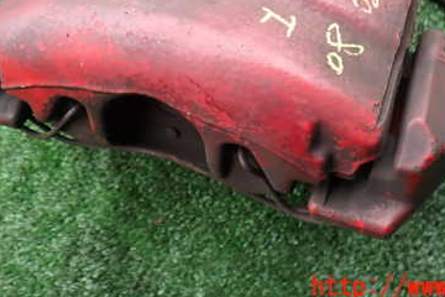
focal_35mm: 52
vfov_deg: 25.1
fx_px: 643
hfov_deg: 38.2
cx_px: 220
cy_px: 25
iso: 100
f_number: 2.3
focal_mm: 5.4
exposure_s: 1/250
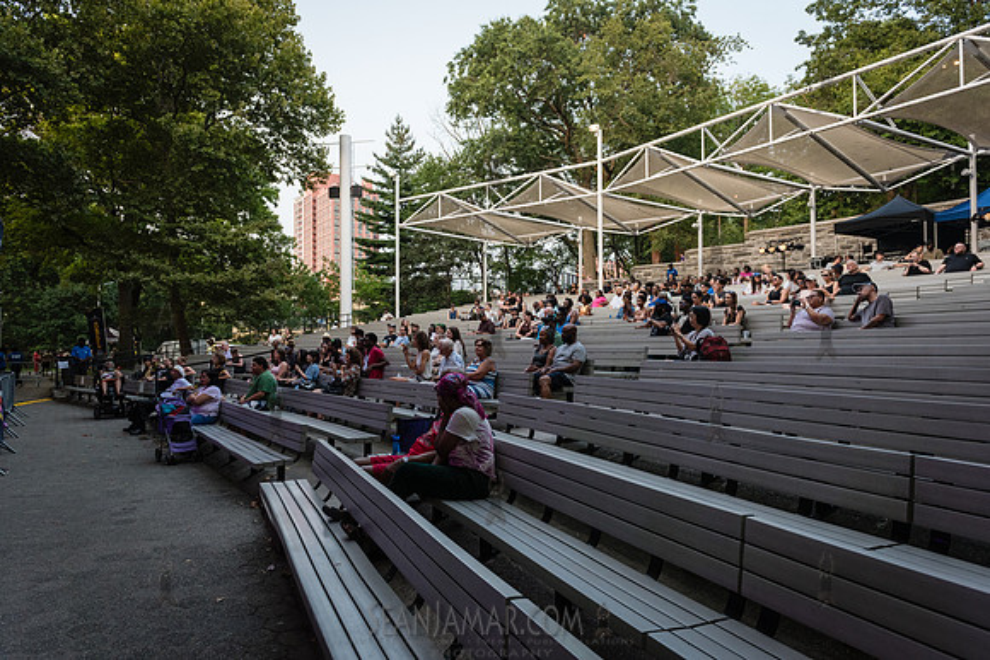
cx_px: 495
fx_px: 660
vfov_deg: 53.2
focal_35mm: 24
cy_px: 330
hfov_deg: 73.7
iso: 2000
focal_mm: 24
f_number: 4
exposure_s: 1/640
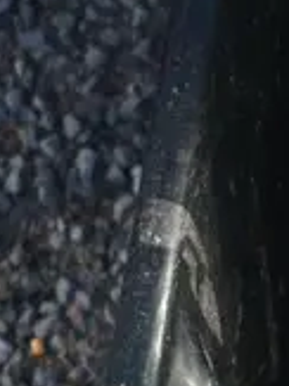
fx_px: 4759
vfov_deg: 4.6
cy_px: 206
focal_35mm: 427
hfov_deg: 3.4
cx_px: 873
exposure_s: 1/80
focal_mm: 34
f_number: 5.4
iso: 200
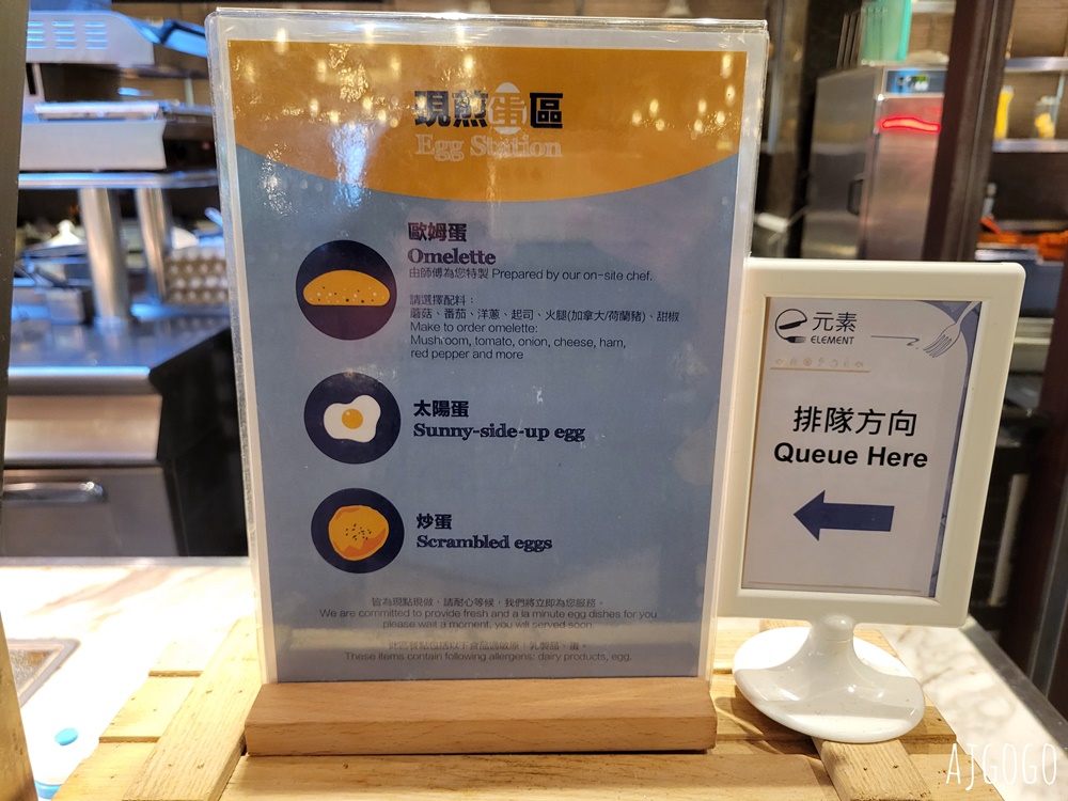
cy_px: 400
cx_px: 534
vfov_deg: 53.1
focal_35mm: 26
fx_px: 802
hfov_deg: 67.3
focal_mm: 5.4
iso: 400
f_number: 1.8
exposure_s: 1/40
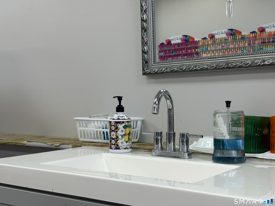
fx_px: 413
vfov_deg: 28.0
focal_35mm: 52
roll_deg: +0.5
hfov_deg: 36.8
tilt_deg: +0.0
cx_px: 138
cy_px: 103
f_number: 1.6
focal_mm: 5.96
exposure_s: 1/122
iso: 50
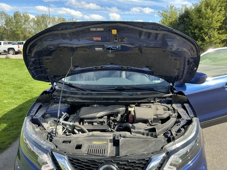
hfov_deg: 63.4
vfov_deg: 49.7
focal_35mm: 28
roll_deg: +0.1
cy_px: 85
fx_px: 184
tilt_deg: -8.6
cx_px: 114
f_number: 1.8
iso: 25
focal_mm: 3
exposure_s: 1/391
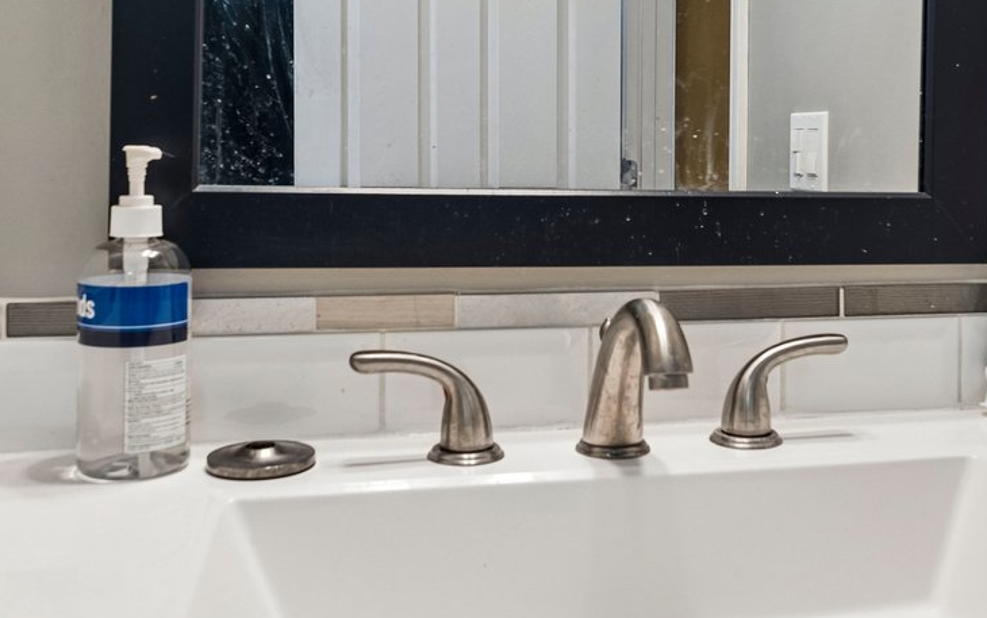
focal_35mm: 40
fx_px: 1076
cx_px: 591
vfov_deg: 31.4
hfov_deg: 49.0
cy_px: 152
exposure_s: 1/15
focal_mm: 14
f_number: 5.6
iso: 250
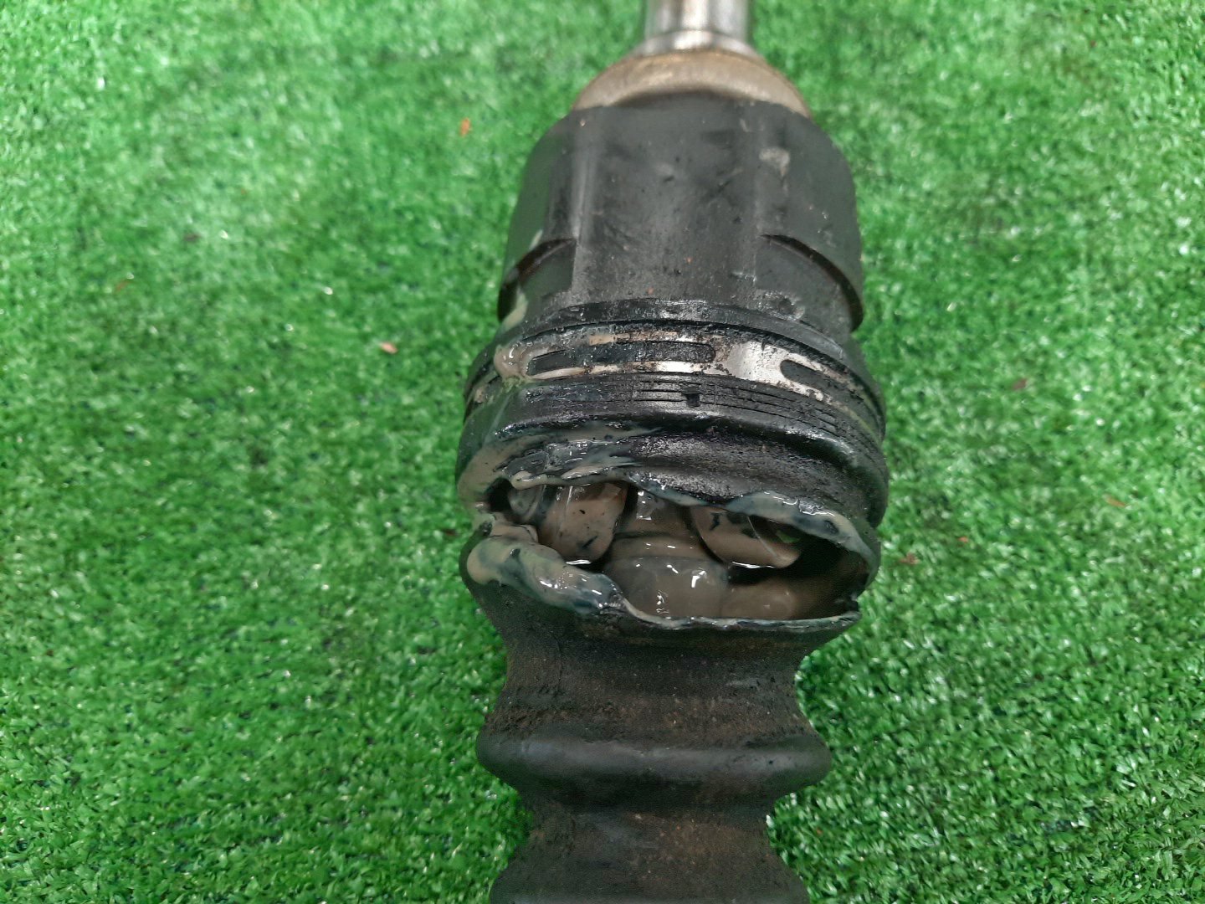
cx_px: 602
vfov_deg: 54.9
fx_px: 870
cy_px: 452
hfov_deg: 69.4
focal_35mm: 25
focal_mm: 4.6
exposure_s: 1/33
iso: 372
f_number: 2
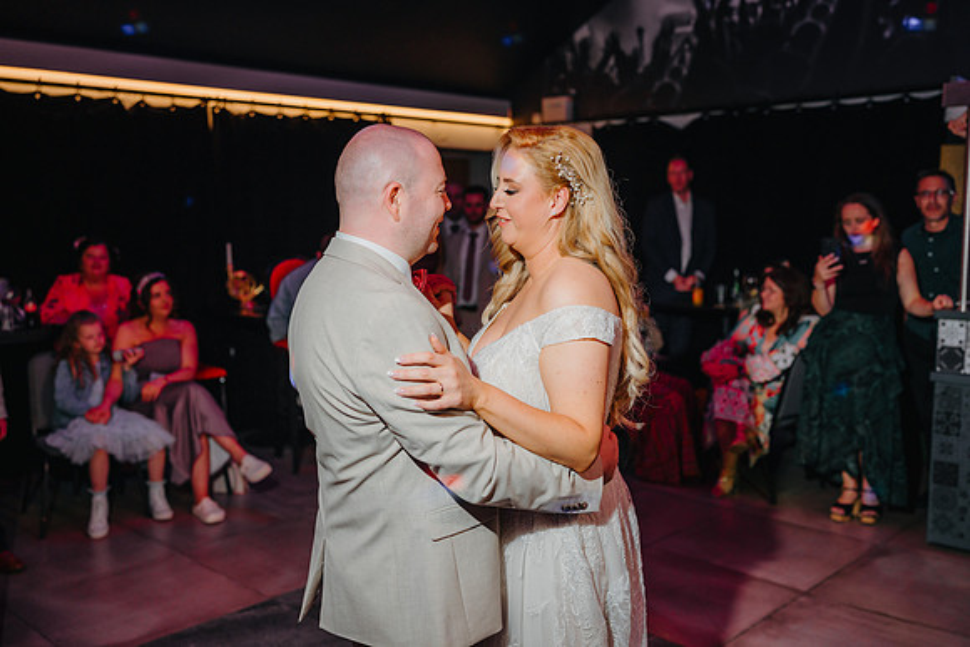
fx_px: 943
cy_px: 324
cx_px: 485
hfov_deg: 54.4
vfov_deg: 37.9
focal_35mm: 35
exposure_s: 1/200
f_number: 2.2
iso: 200
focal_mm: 35
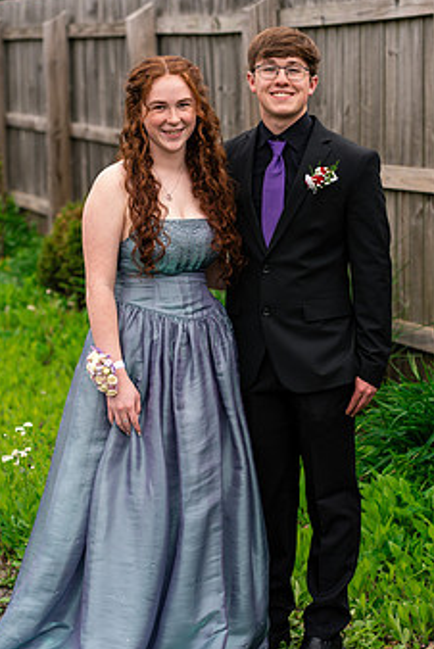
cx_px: 246
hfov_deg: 12.1
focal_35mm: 113
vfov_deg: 18.1
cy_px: 348
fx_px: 2039
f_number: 3.5
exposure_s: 1/1000
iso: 400
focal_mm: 85
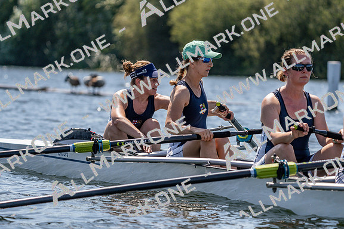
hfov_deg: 7.9
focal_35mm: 261
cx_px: 173
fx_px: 2494
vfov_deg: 5.3
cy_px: 114
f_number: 5.6
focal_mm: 259
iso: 250
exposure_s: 1/2000
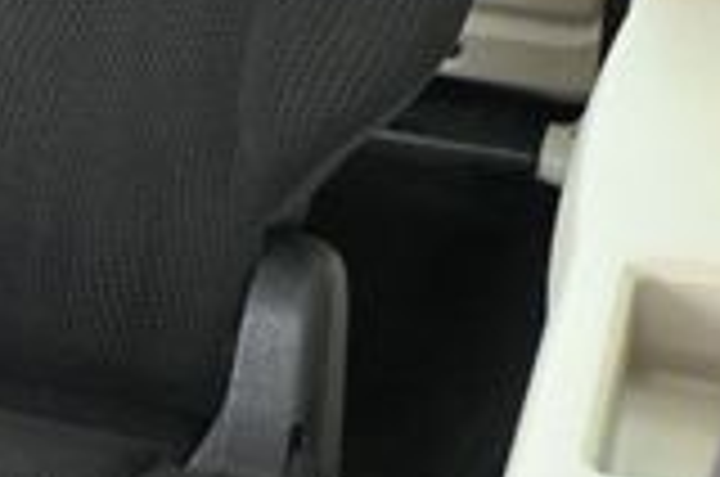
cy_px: 171
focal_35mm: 117
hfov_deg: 15.9
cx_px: -410
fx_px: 2335
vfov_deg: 11.7
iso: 3600
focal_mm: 19.5
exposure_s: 1/60
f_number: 3.8
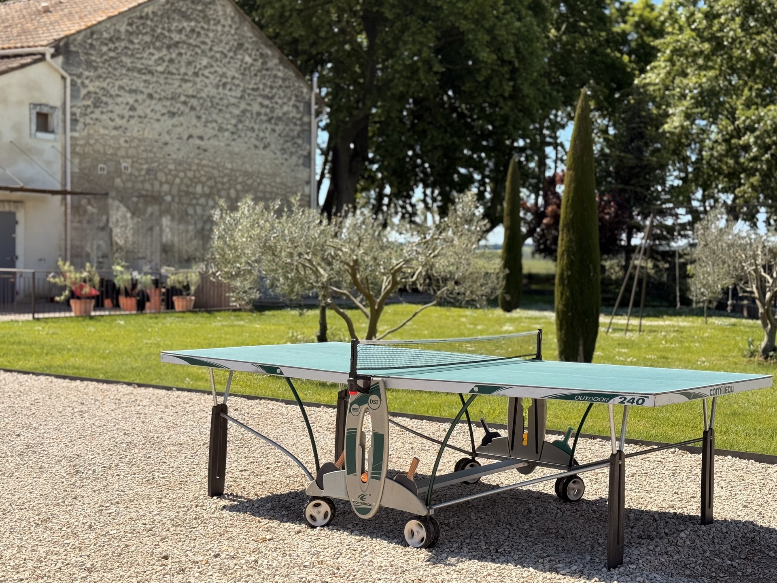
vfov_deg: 30.3
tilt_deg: -1.9
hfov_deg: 39.7
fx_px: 1077
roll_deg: +0.6
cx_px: 388
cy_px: 292
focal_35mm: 48
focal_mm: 6.76
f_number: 1.78
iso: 80
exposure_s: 1/3378
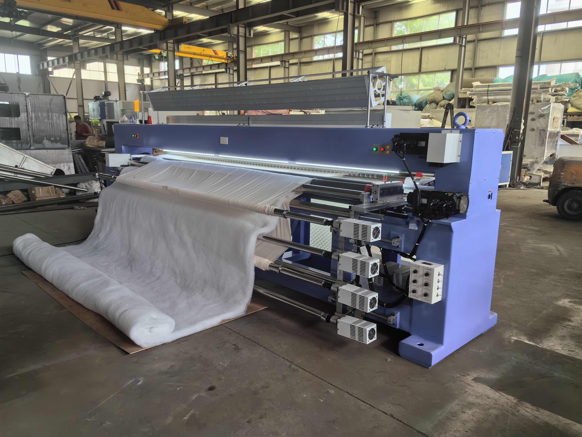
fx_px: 454
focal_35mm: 27
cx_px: 291
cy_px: 218
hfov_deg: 65.3
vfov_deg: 51.4
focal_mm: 5.75
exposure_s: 1/175
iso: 50
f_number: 2
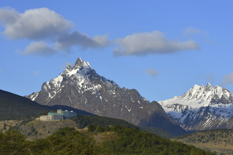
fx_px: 809
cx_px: 116
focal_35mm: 125
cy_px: 78
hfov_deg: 16.4
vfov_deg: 11.0
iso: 500
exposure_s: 1/1000
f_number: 10
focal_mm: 125
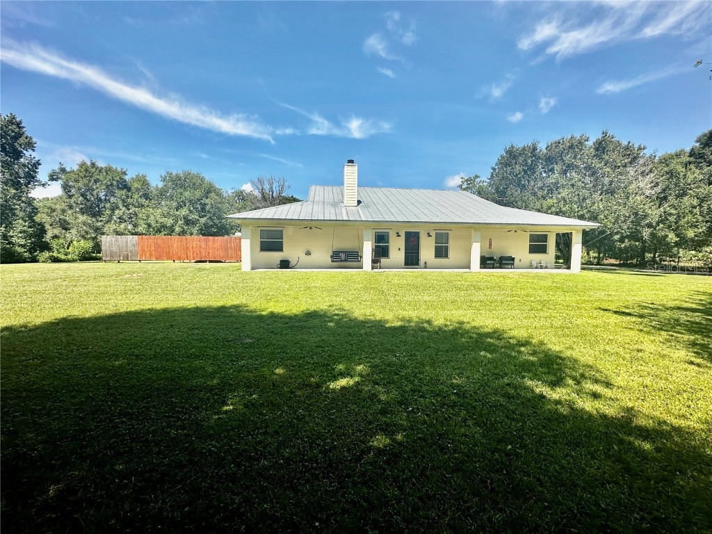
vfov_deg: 85.7
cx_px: 356
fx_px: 288
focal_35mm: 14
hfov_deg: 102.1
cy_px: 267
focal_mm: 2.22
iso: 50
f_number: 2.2
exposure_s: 1/1795
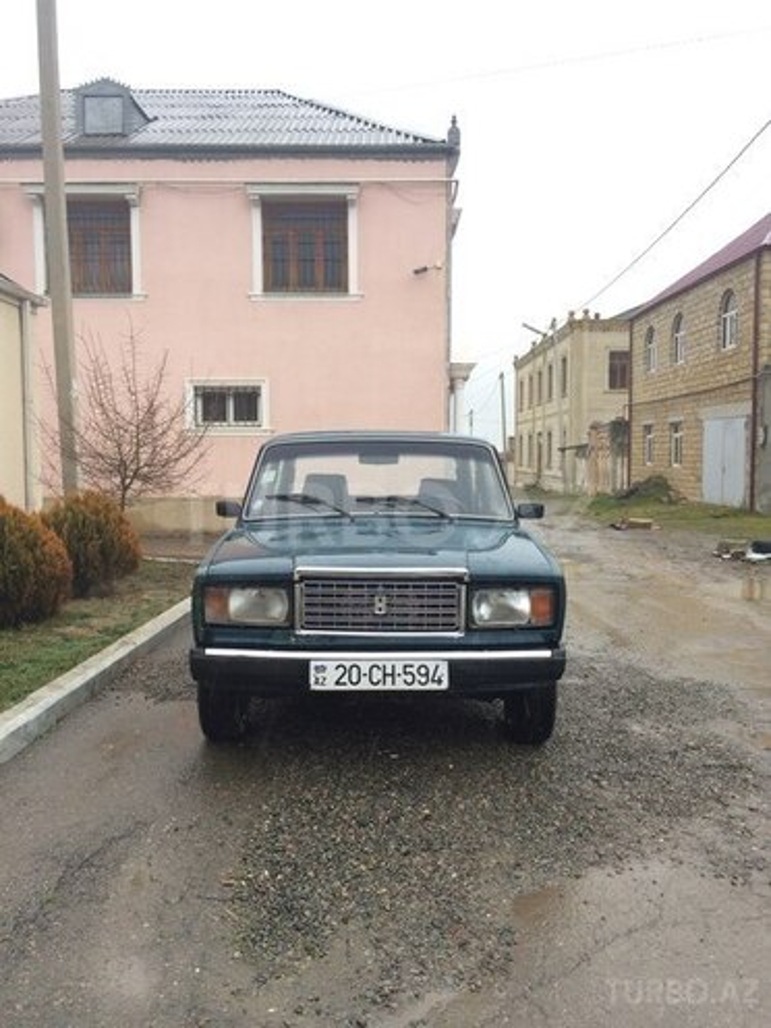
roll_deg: -0.1
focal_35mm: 29
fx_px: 861
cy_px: 514
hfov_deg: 48.2
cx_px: 386
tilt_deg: -5.2
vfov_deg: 61.7
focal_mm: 4.15
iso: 40
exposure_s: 1/100
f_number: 2.2
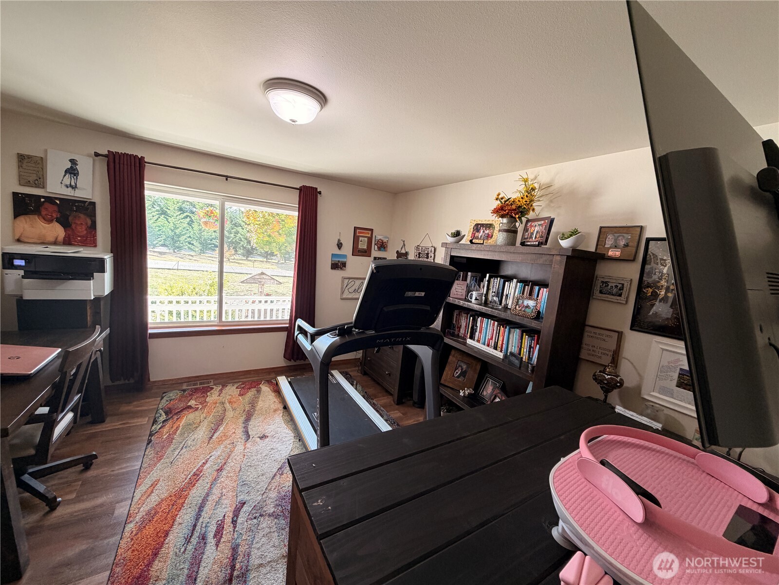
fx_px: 315
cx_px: 390
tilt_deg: -7.6
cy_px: 292
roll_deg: -6.0
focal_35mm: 14
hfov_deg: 102.1
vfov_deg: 85.7
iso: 200
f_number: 2.2
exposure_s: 1/60
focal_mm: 2.22
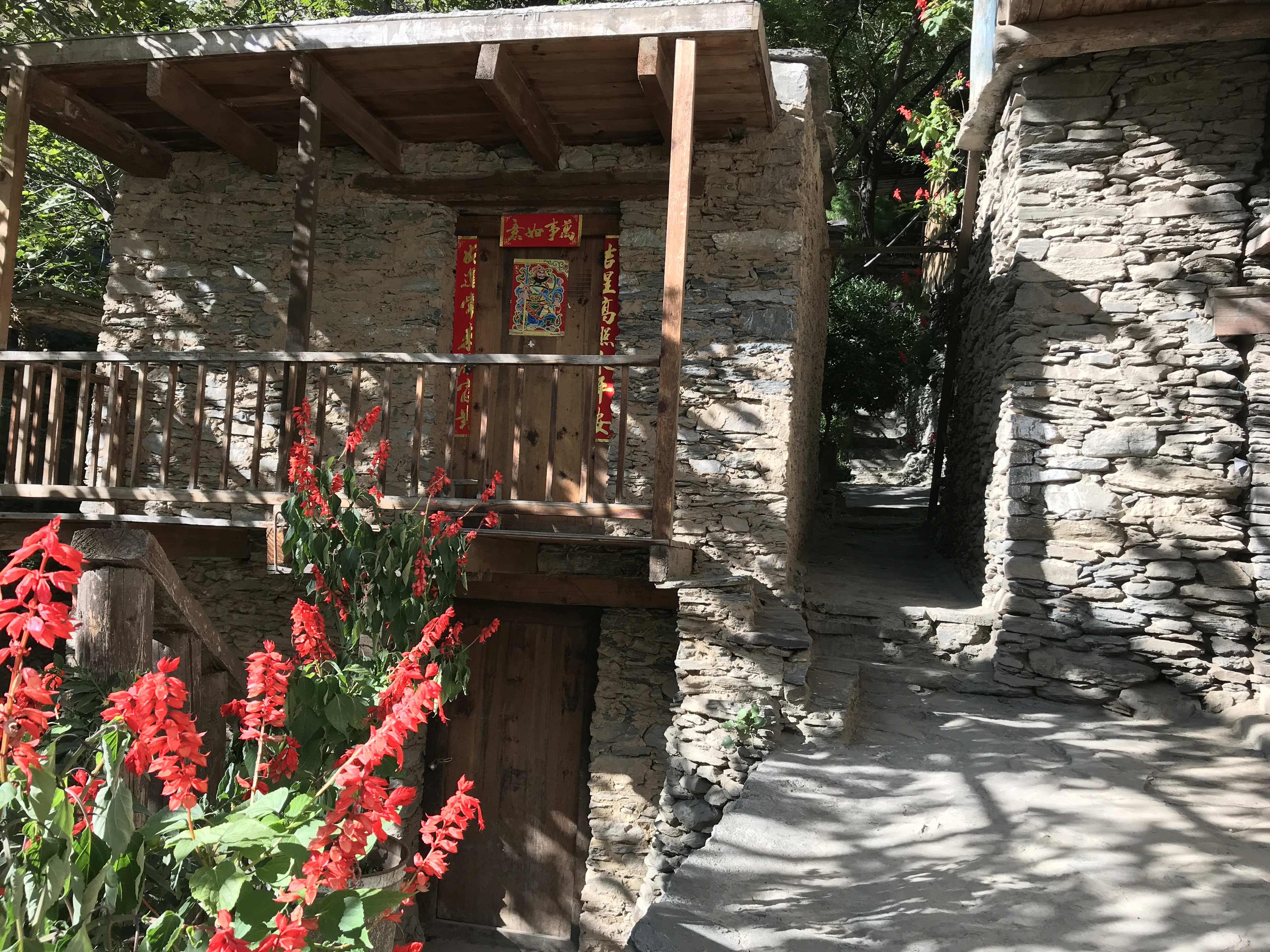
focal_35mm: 28
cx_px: 635
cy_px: 476
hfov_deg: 63.4
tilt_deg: +3.5
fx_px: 1027
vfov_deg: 49.7
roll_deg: -3.3
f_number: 1.8
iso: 20
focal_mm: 3.99
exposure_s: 1/425
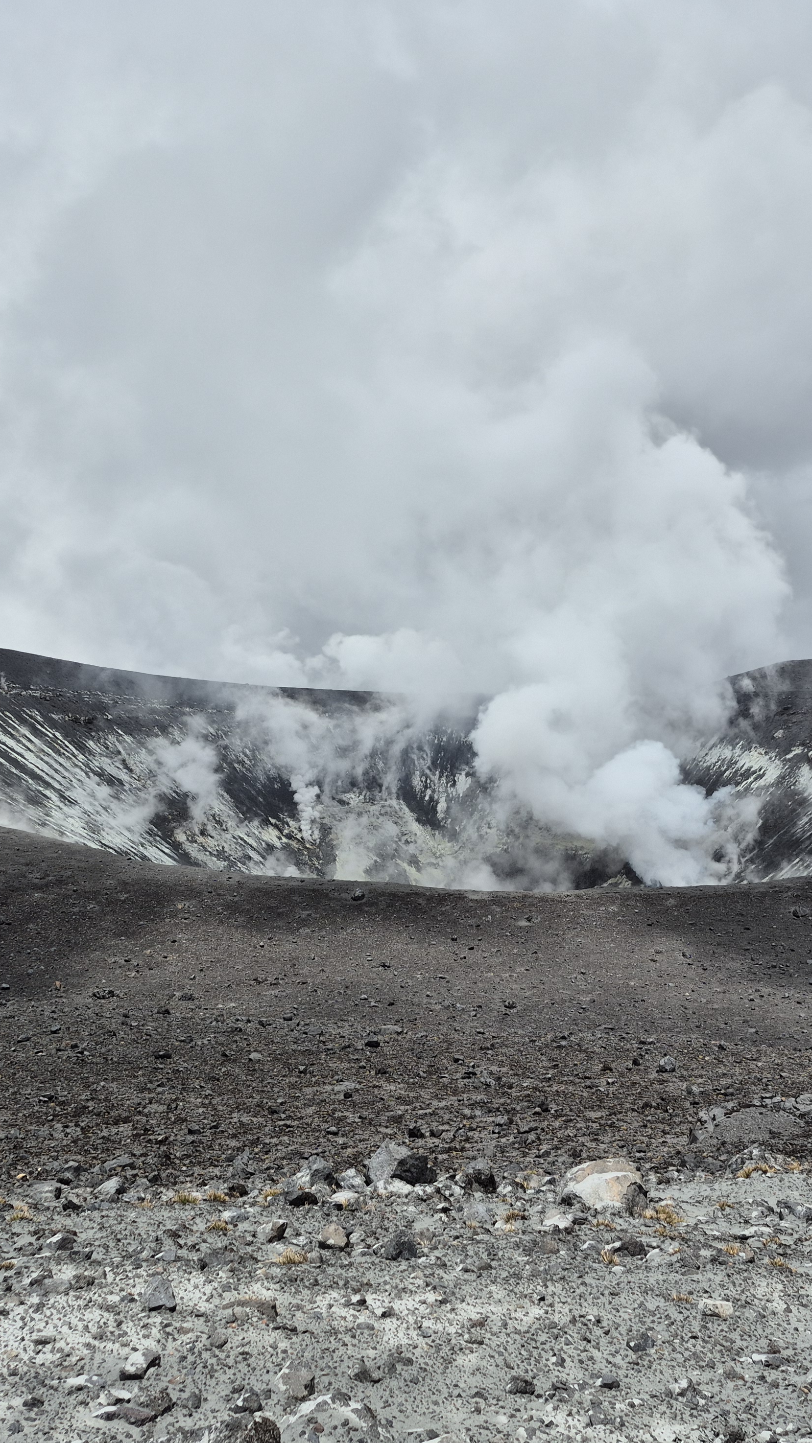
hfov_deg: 34.5
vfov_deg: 58.0
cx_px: 502
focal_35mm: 34
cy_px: 723
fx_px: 1302
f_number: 1.8
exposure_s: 1/4096
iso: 25
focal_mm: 5.4
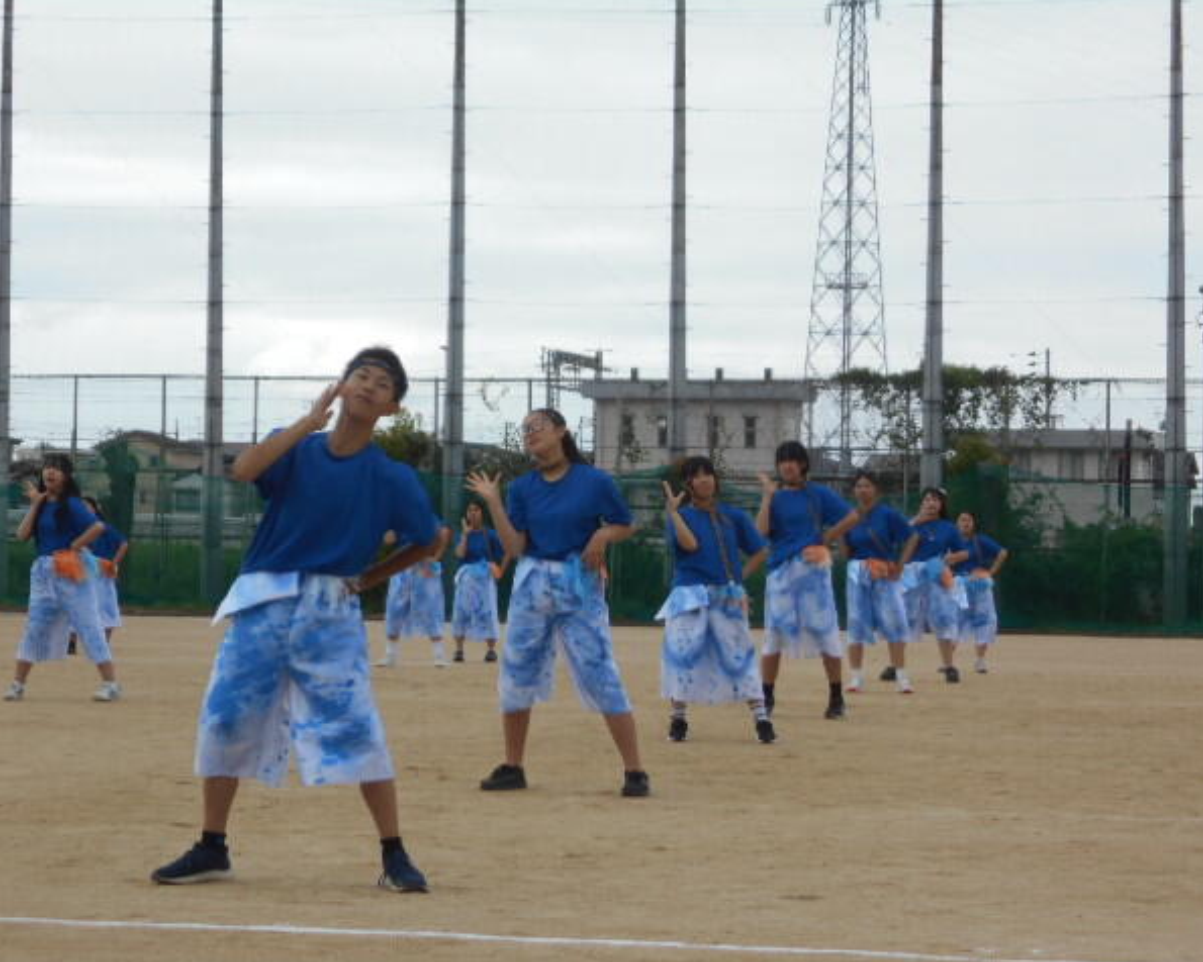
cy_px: 481
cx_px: 613
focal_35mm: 104
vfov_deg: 14.8
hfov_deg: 18.5
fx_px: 3703
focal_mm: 17.6
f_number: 5.5
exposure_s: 1/250
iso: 80
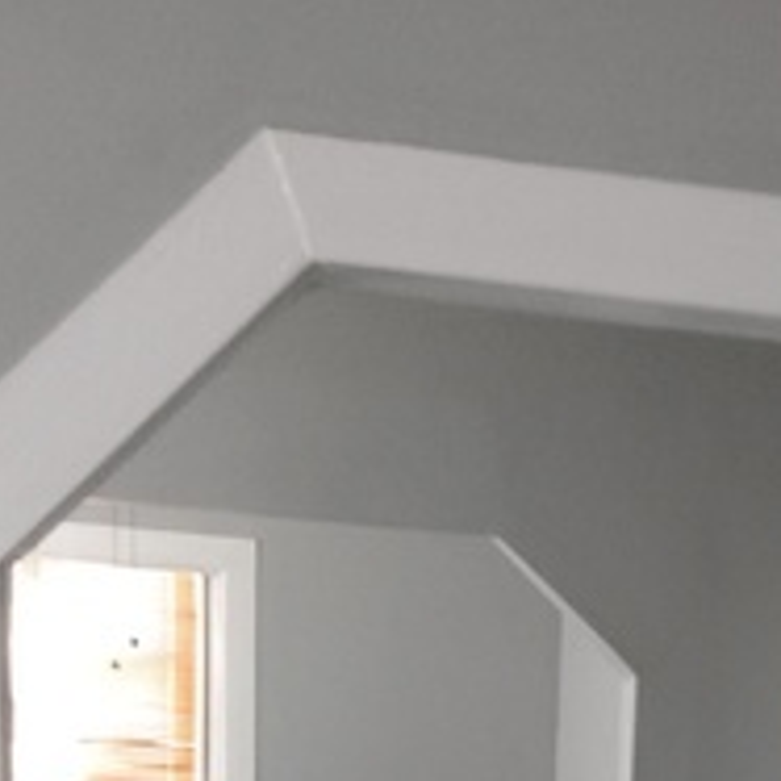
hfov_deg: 20.1
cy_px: 1213
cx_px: 677
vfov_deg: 17.9
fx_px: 2170
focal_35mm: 85
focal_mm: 4.71
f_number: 1.7
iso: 759
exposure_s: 1/40
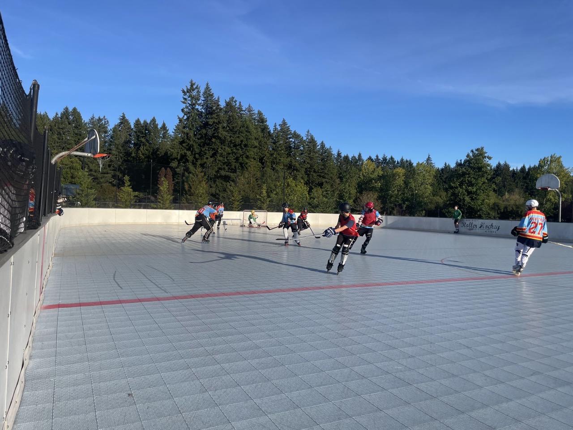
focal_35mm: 26
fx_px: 430
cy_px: 215
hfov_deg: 67.3
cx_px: 286
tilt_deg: -1.5
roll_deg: -1.3
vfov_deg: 53.1
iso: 32
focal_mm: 4.2
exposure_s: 1/3300
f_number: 1.6
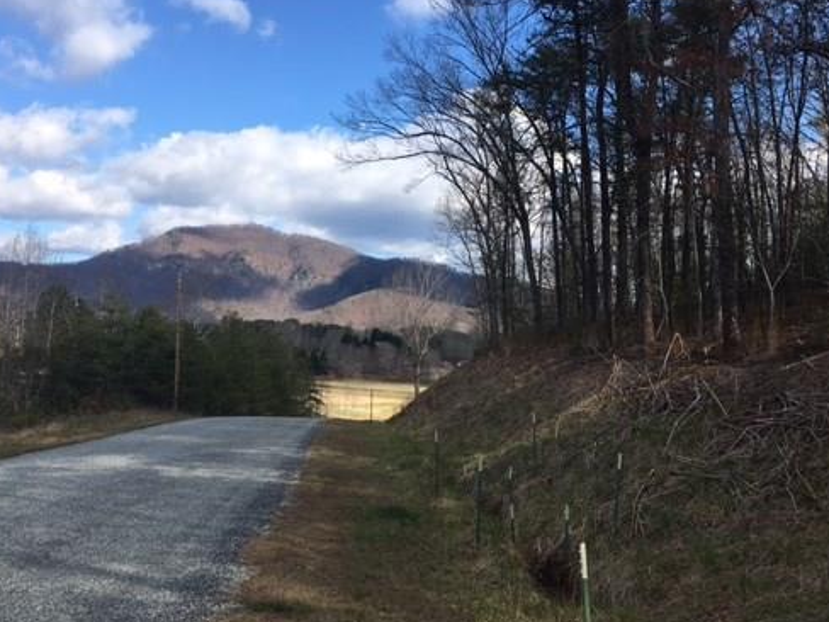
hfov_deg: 48.9
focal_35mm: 38
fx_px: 910
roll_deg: -2.1
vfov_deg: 37.7
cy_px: 333
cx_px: 447
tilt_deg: +3.0
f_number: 2.2
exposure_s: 1/1115
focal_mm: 4.15
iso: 25
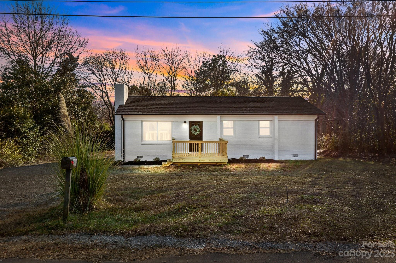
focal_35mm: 28
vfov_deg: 46.4
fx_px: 308
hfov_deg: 65.5
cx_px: 198
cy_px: 132
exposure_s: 1/320
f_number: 5.6
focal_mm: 10.26
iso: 100
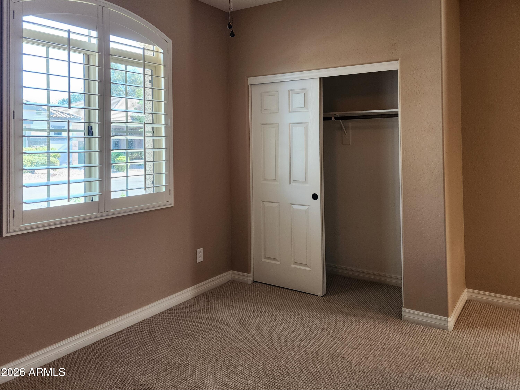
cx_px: 260
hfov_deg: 73.9
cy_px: 195
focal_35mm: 23
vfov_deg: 58.9
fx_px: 346
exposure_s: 1/120
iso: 200
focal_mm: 6.4
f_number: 1.8
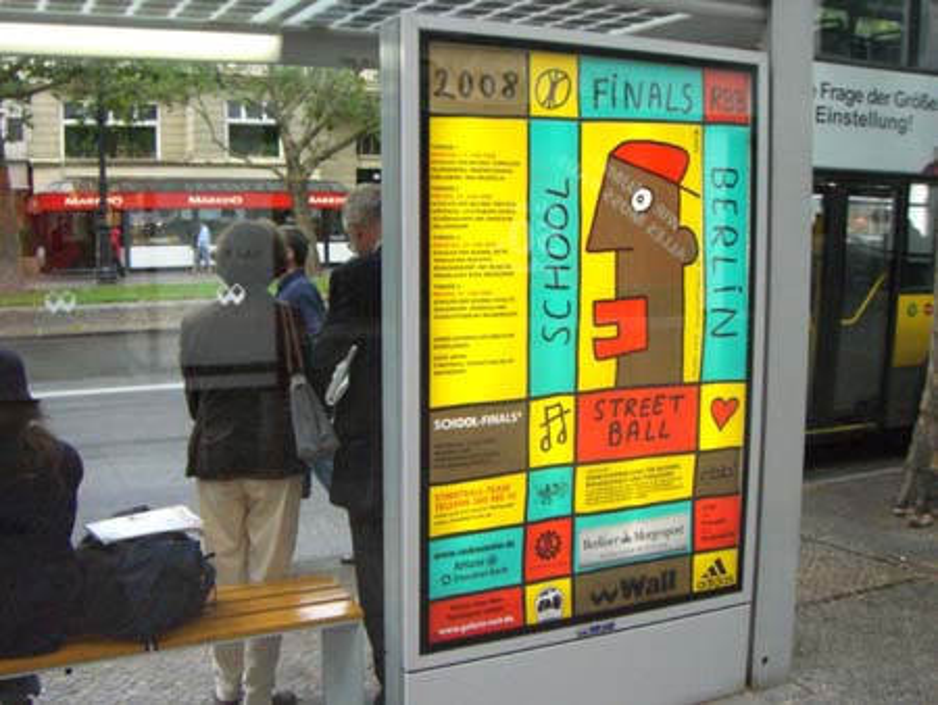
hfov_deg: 49.0
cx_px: 469
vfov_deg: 37.8
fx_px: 1030
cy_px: 352
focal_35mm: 38
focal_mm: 6.2
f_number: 4.3
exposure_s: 1/320
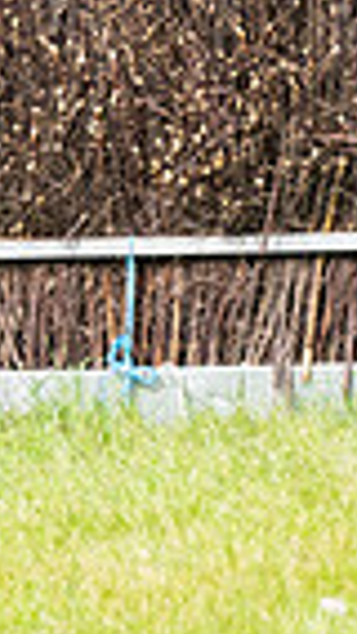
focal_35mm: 731
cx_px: -446
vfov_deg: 2.9
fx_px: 12287
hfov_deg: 1.7
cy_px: -161
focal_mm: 98
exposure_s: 1/2000
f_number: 4
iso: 400
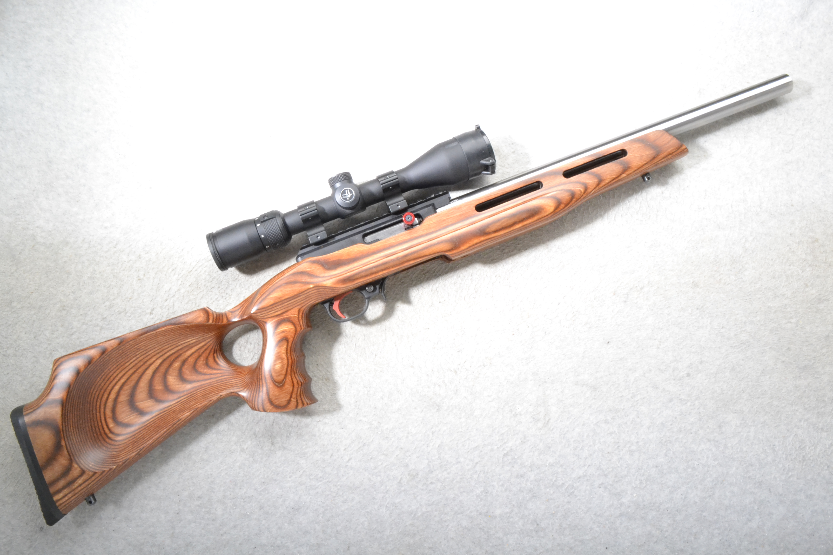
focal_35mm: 27
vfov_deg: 47.9
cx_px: 416
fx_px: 625
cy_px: 278
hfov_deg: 67.4
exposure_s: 1/160
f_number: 20
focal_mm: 18
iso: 3200
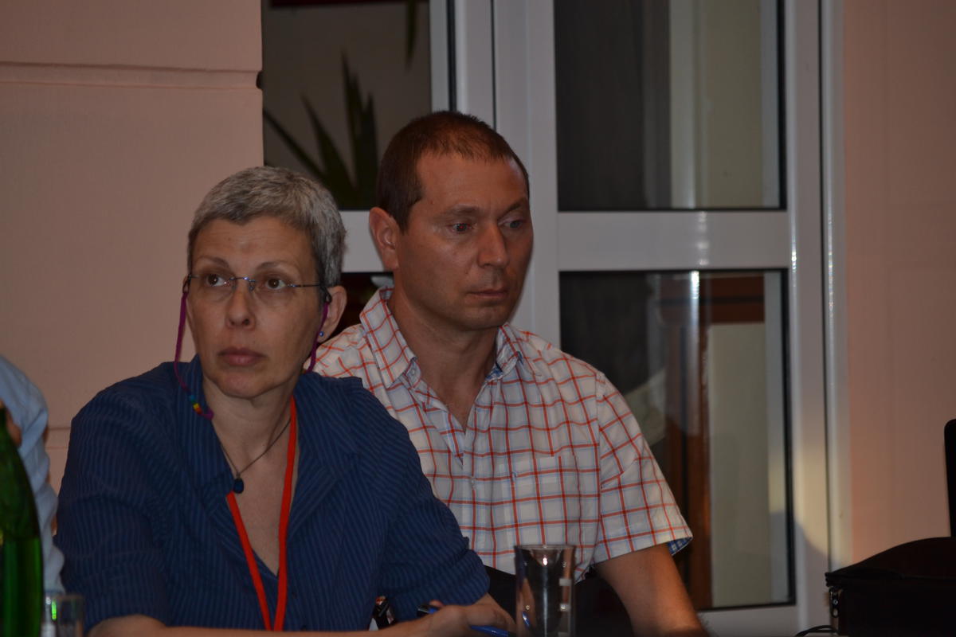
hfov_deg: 9.5
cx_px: 478
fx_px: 5775
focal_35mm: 218
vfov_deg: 6.3
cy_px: 318
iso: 200
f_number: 5.6
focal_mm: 145
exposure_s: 1/60
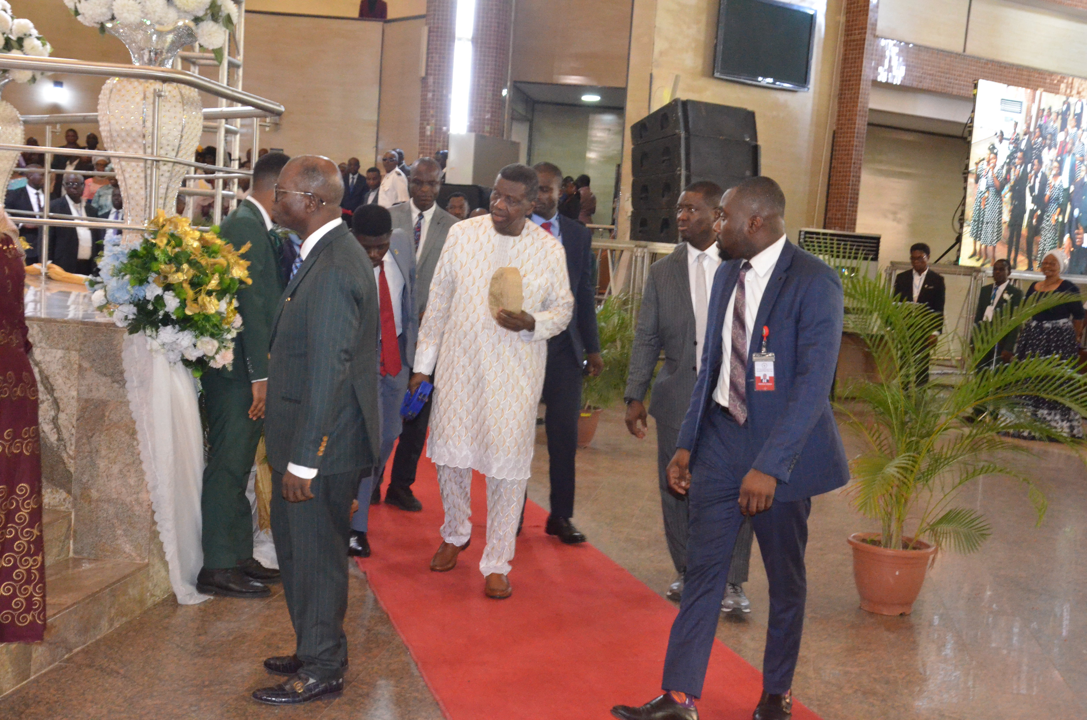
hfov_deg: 41.2
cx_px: 544
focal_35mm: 48
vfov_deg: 28.0
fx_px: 1446
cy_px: 360
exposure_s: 1/125
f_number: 8
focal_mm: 32
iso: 5000
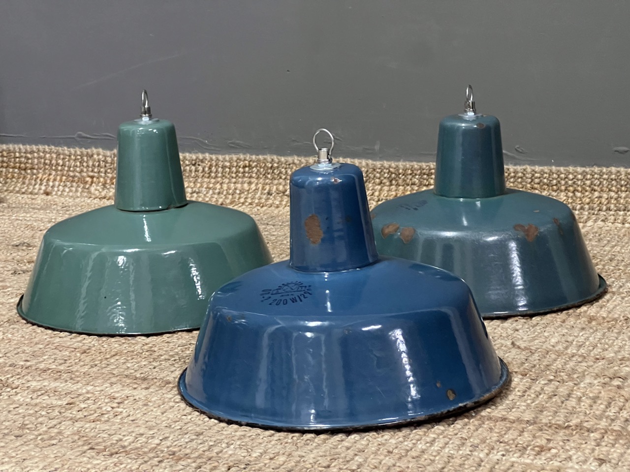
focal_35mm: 77
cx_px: 315
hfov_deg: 25.3
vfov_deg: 19.1
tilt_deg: -11.1
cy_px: 236
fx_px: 1401
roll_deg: +2.9
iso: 800
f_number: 2.8
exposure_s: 1/34
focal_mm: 9
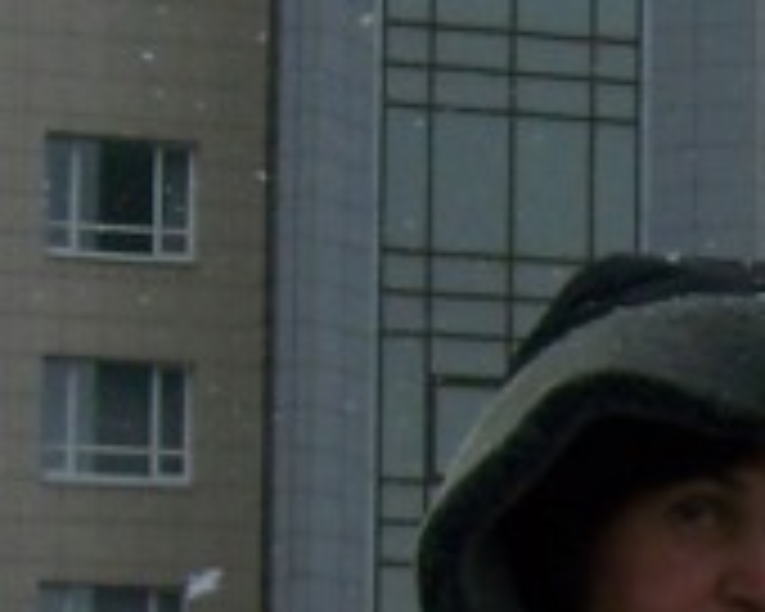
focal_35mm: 223
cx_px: 1485
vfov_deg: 6.9
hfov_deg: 8.3
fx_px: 5049
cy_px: 644
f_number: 7.1
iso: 80
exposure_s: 1/320
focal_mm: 6.3
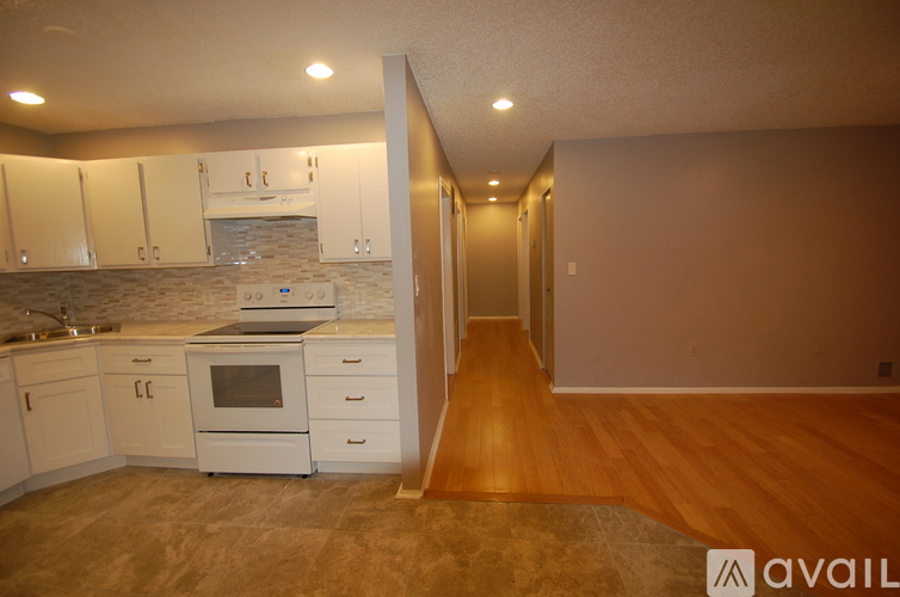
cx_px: 450
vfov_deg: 77.1
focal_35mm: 15
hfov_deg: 100.5
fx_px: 374
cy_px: 298
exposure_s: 1/60
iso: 400
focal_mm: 10
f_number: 3.5
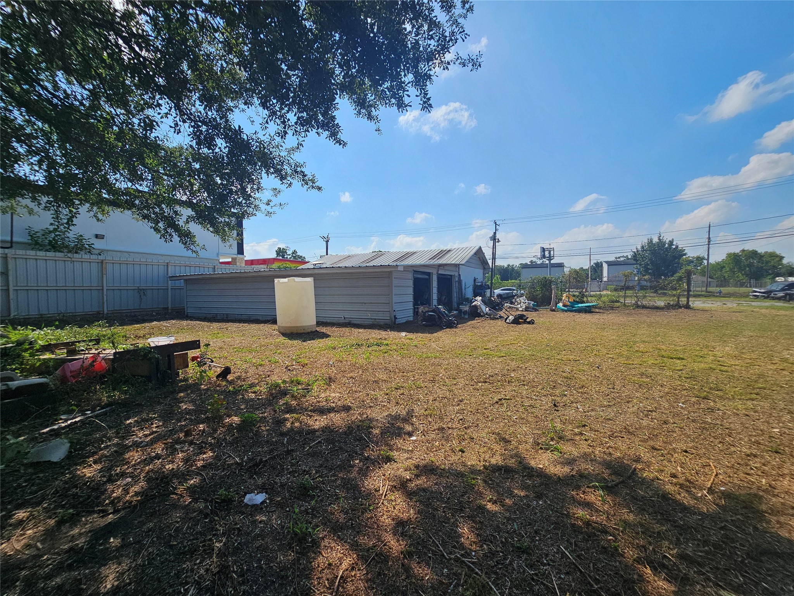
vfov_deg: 89.9
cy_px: 298
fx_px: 298
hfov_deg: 106.2
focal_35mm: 13
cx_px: 397
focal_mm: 2.2
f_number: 2.2
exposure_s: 1/3264
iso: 50
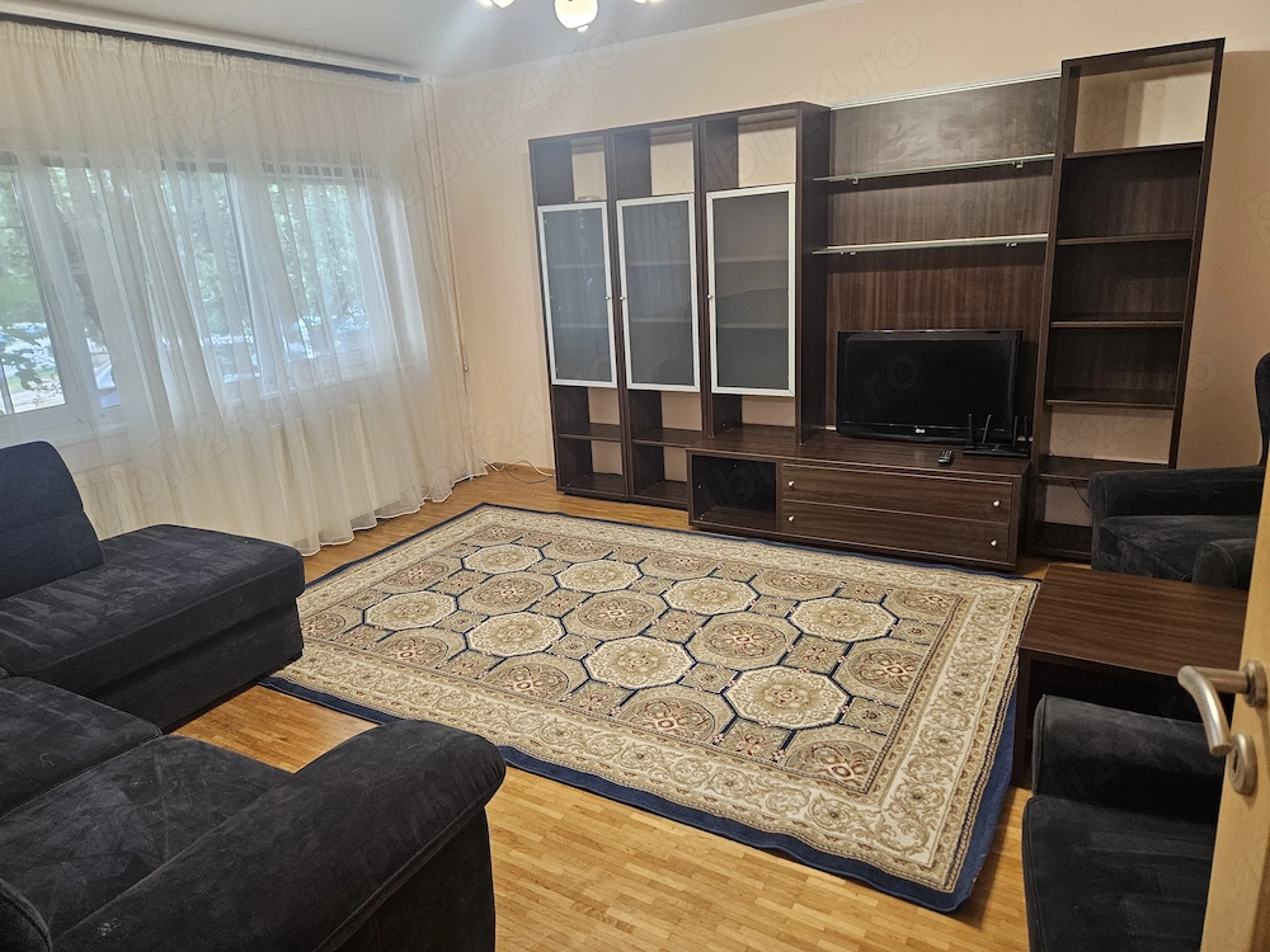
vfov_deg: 58.9
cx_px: 635
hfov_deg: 73.9
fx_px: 844
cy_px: 476
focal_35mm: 23
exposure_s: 1/100
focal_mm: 5.4
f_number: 1.8
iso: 320
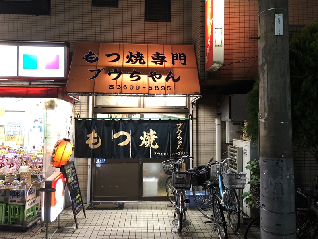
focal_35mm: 28
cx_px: 159
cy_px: 120
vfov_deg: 49.7
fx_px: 257
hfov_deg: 63.4
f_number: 1.8
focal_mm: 4
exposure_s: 1/9
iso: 100
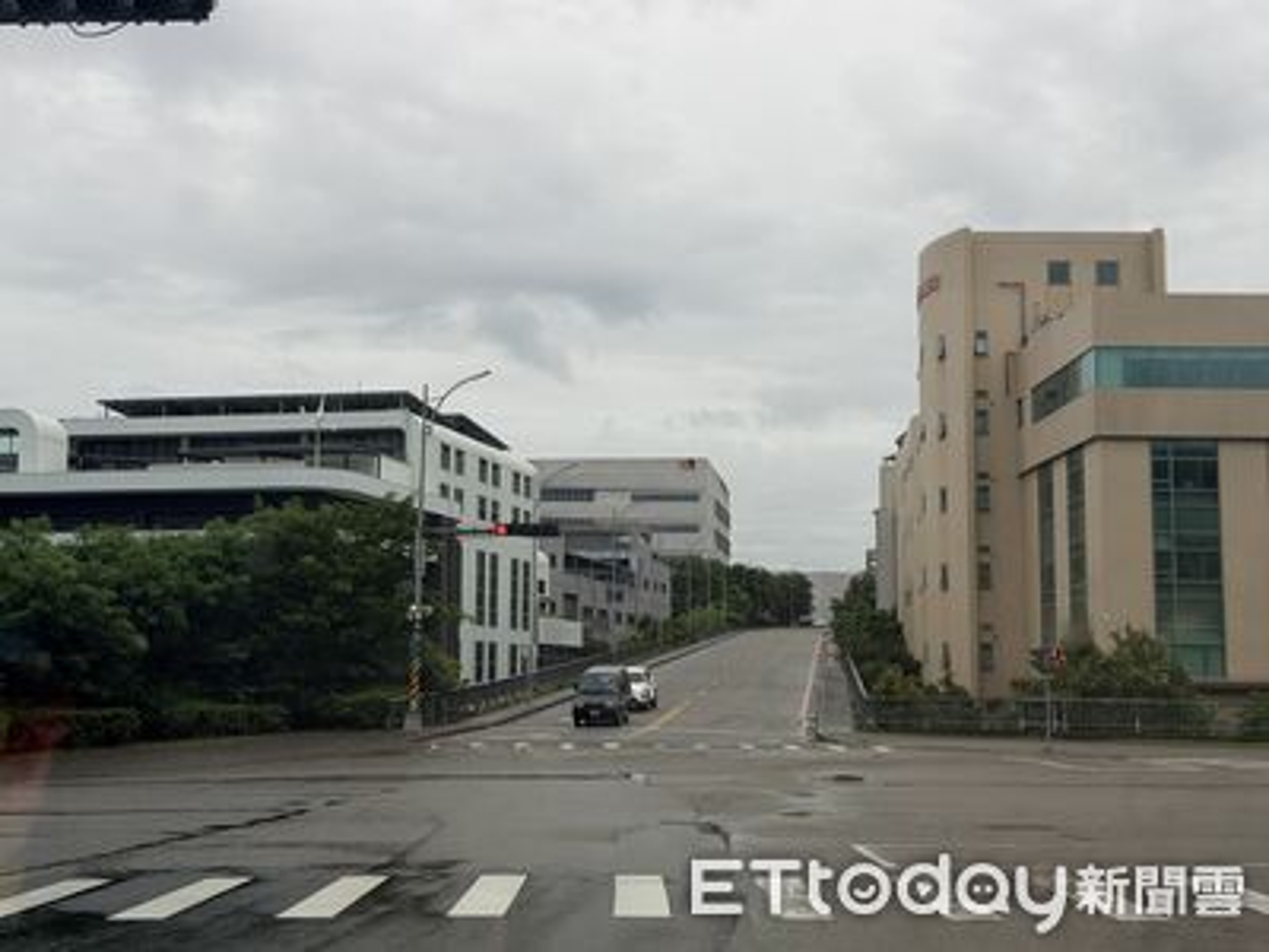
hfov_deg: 39.7
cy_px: 476
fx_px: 1760
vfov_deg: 30.3
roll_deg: -0.5
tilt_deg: +3.0
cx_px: 634
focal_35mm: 48
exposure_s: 1/2033
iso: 64
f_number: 1.78
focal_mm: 6.76
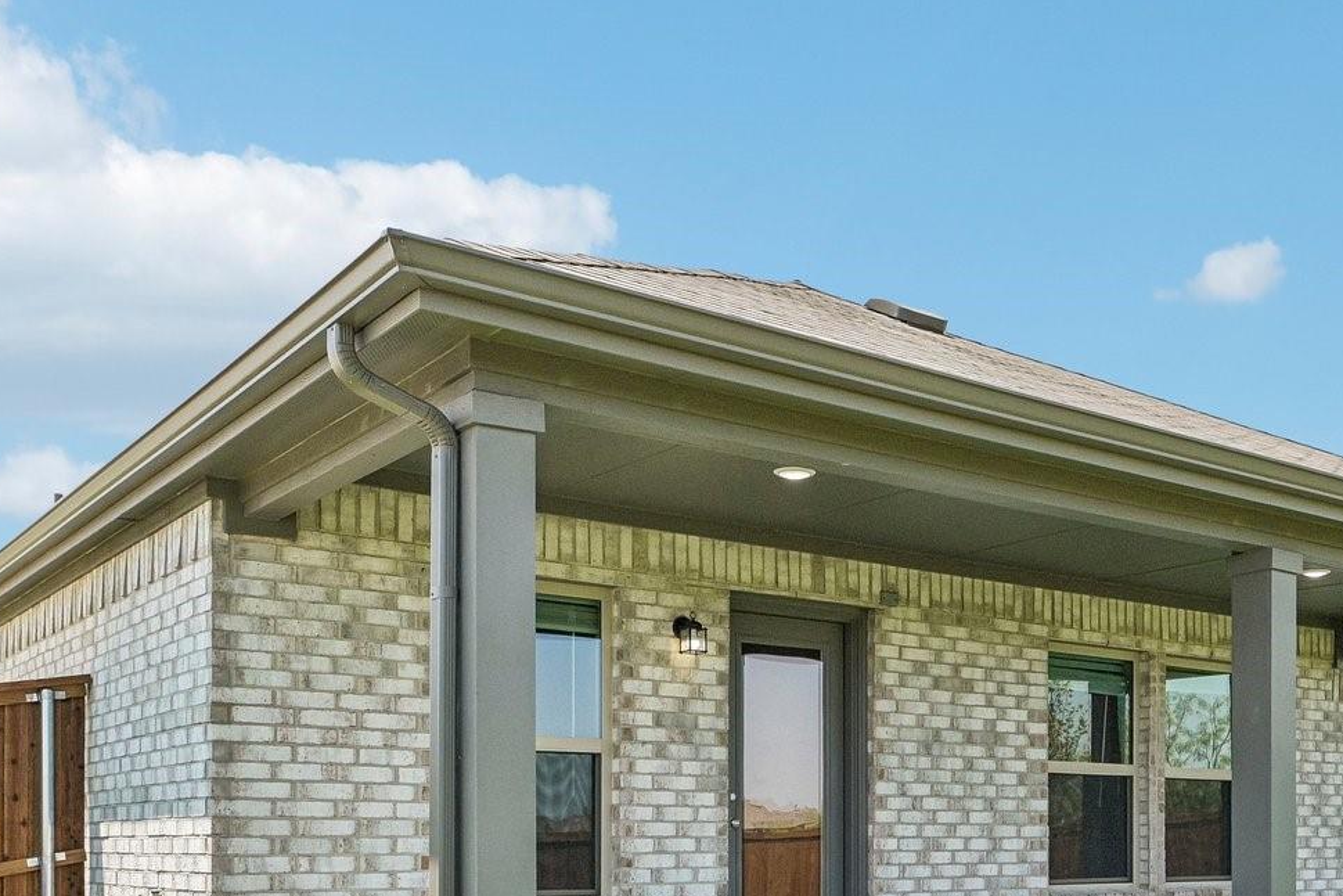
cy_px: 564
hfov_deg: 49.5
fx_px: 1418
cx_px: 932
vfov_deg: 34.9
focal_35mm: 38
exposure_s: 1/800
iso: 400
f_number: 8
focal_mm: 18
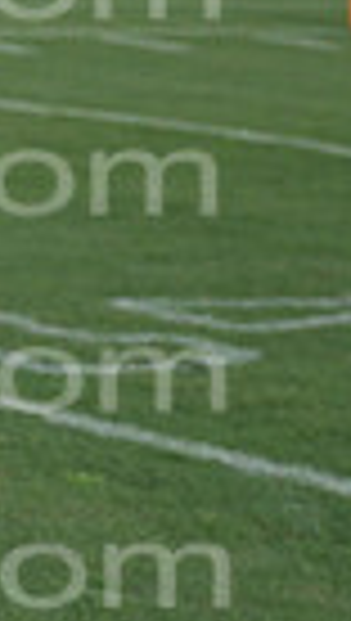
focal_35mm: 246
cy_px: 86
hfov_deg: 4.7
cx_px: -788
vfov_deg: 8.7
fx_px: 4055
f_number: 4
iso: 1100
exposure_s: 1/8000
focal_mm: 56
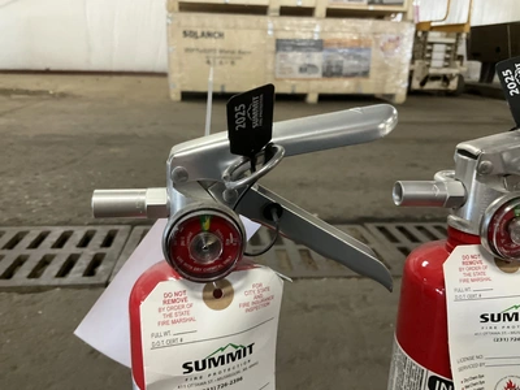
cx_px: 260
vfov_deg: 48.2
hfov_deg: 61.7
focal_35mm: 29
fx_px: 436
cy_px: 195
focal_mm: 3
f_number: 1.8
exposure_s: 1/60
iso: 160
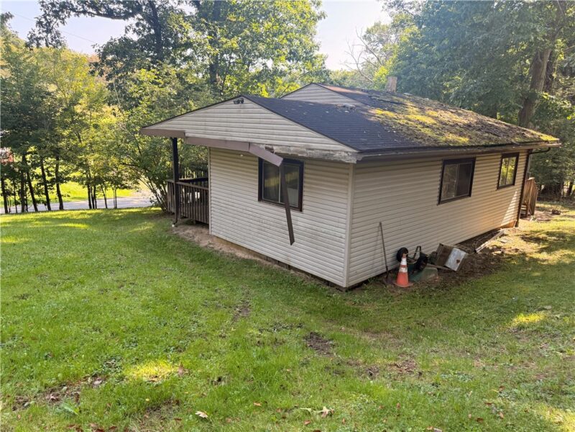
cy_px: 216
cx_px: 288
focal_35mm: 24
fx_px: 399
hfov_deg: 71.6
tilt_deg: -12.6
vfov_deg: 56.8
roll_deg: -0.8
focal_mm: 6.76
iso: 100
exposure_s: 1/443
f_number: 1.78
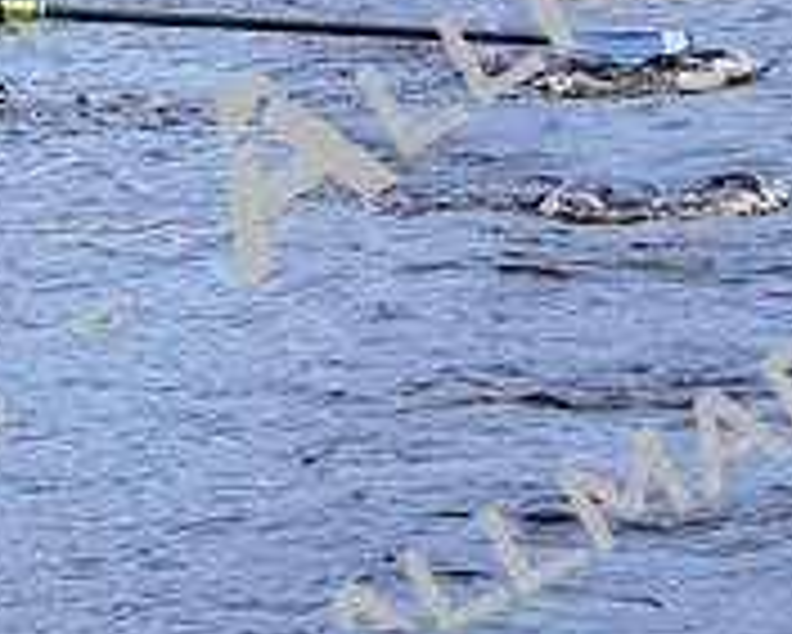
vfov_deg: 1.7
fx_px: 21788
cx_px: -171
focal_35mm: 929
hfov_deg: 2.1
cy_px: -139
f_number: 2.8
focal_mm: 200
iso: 560
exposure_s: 1/2000
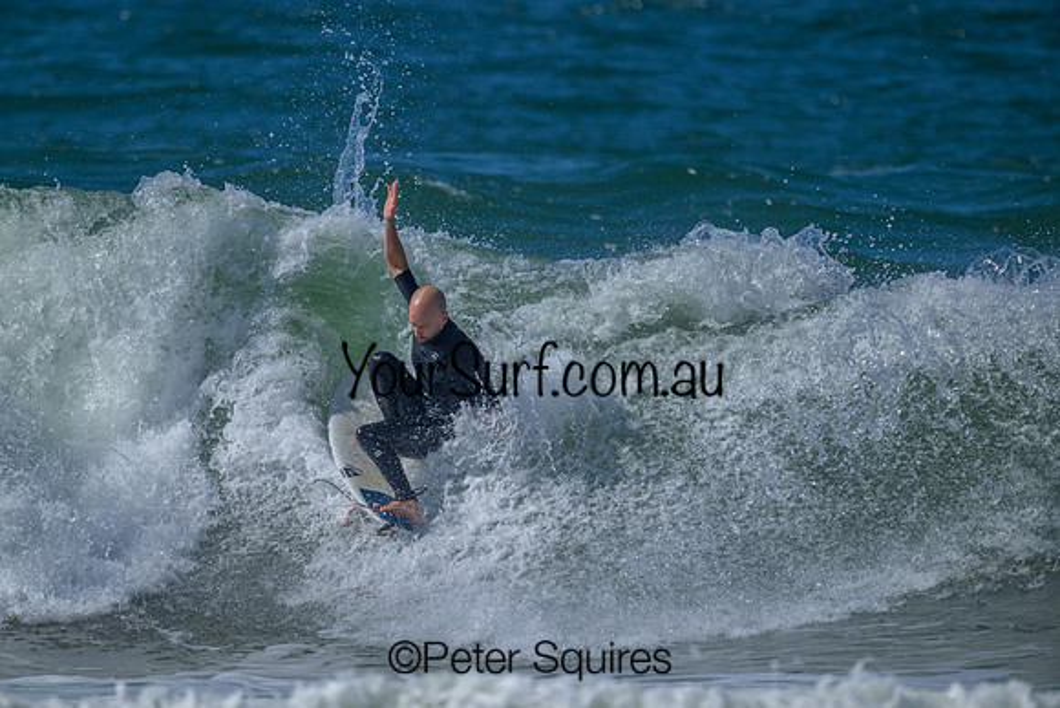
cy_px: 354
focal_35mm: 1120
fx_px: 32984
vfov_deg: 1.2
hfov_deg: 1.8
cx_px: 530
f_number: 9
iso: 800
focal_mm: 1120
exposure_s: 1/4000
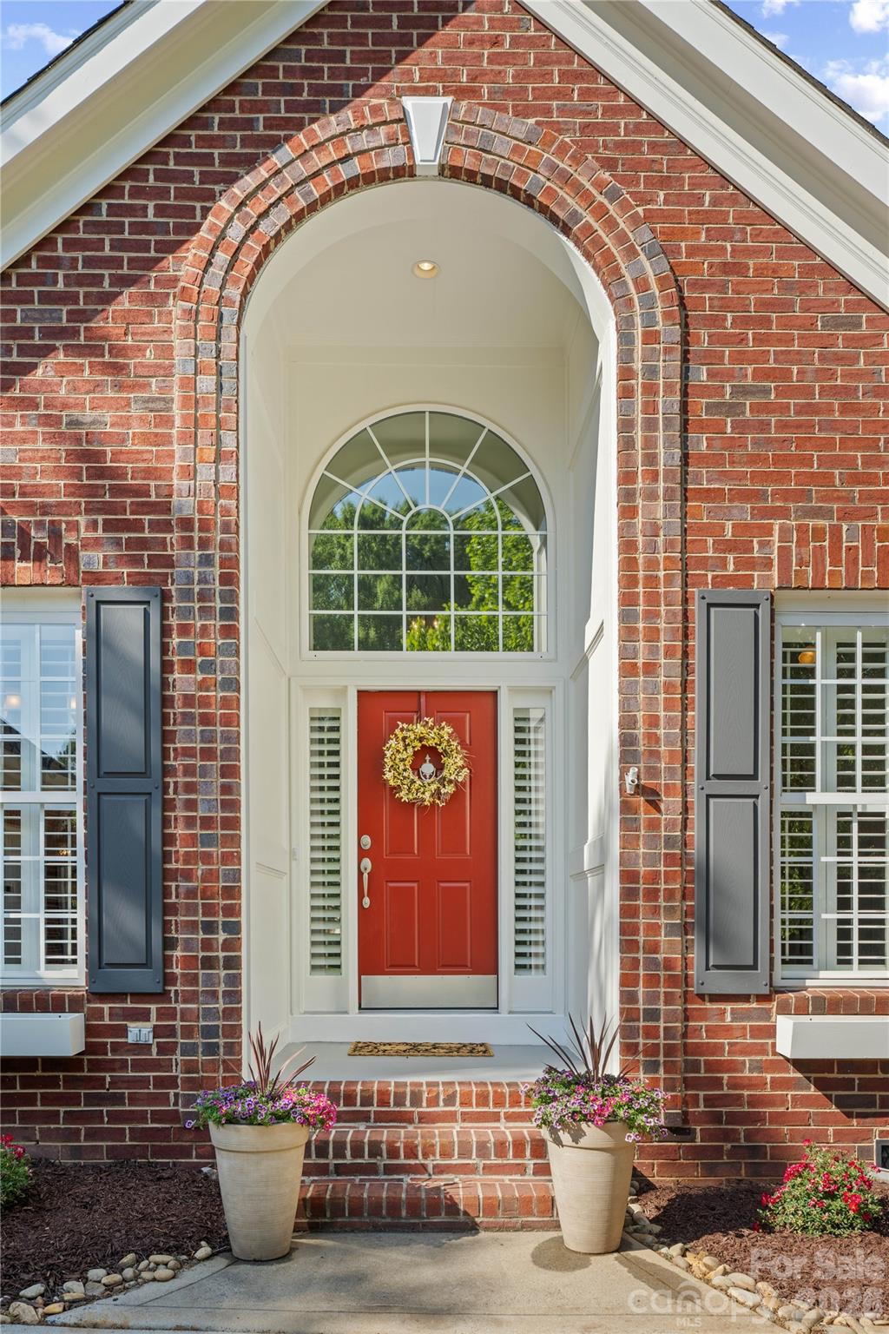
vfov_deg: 69.4
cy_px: 667
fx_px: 963
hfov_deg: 49.6
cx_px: 444
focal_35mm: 26
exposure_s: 1/50
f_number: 7.1
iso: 100
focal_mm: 26
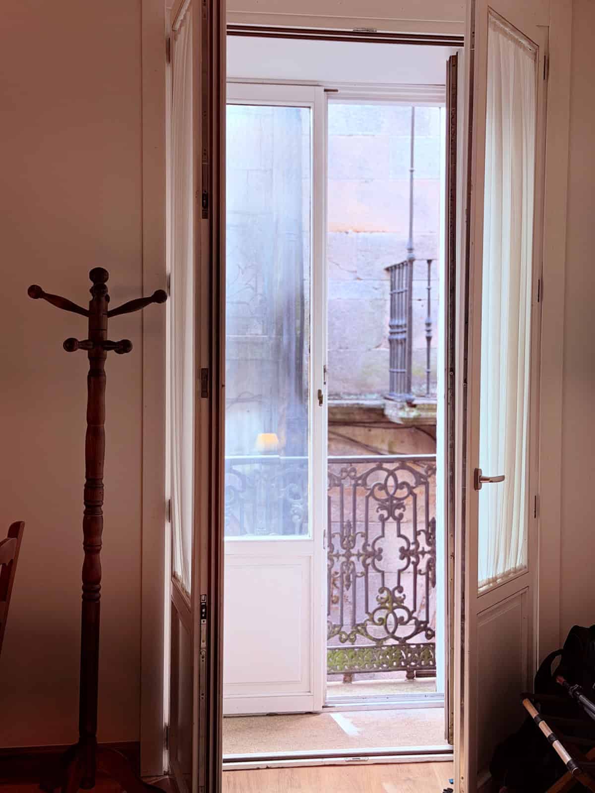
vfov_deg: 39.7
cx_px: 298
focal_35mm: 48
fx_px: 1100
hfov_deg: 30.3
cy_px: 396
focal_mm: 6.8
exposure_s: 1/128
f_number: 1.8
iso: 80
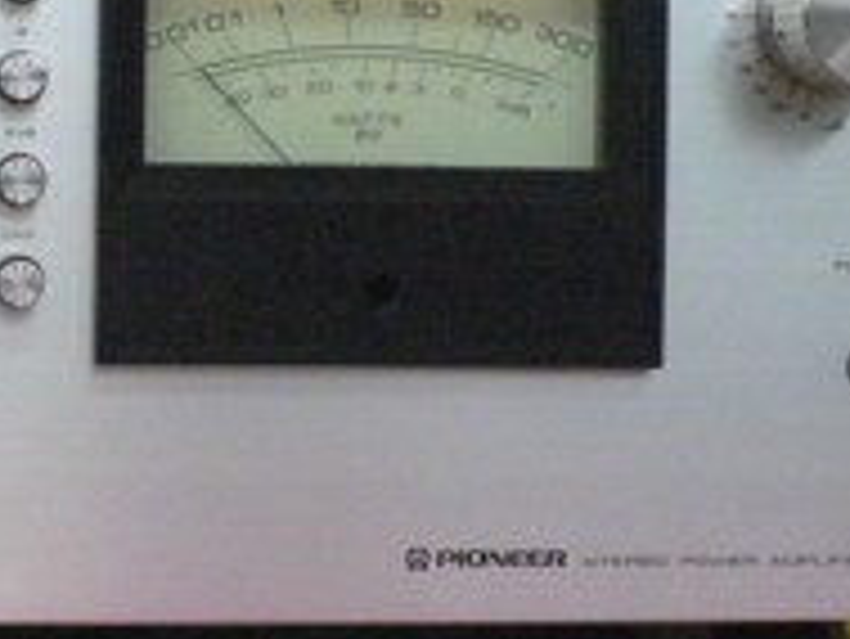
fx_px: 2654
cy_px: 243
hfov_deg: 17.7
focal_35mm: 108
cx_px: -31
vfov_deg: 13.7
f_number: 4
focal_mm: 6.3
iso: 400
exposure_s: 1/100
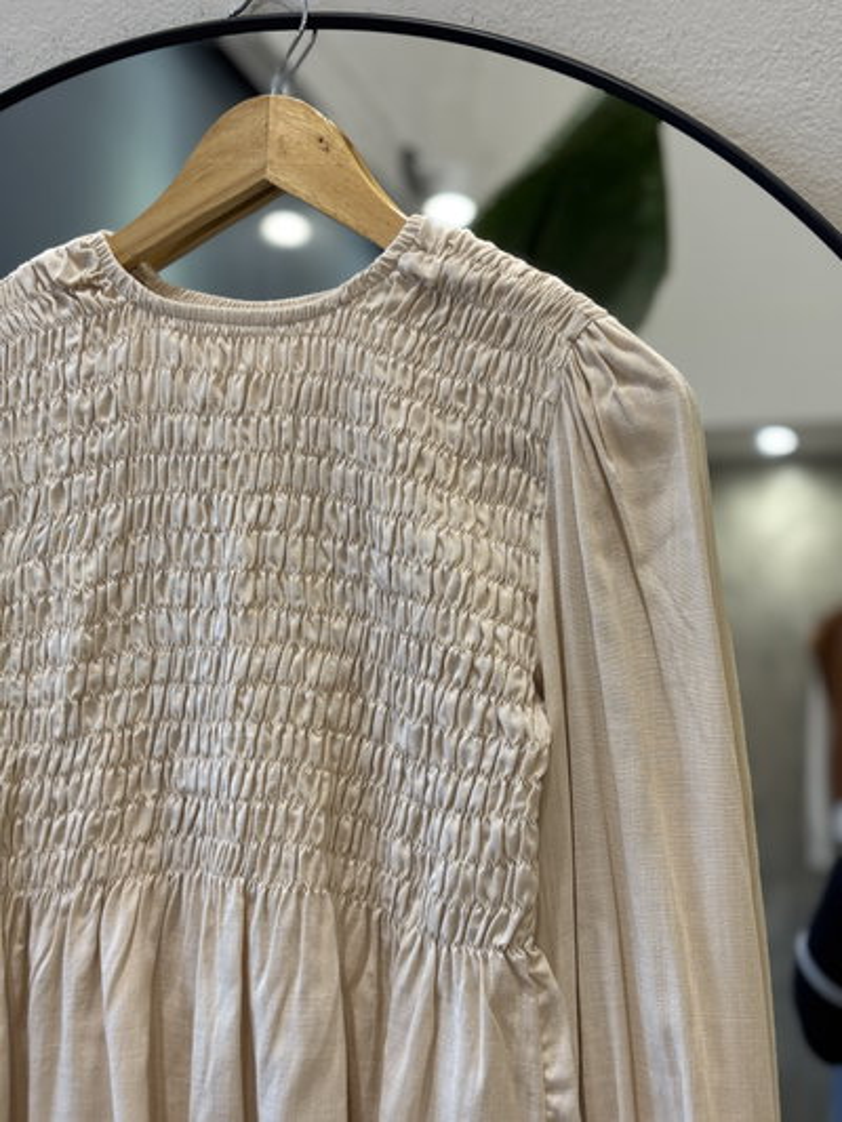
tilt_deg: -6.3
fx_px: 1686
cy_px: 561
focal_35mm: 52
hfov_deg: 28.0
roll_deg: +2.4
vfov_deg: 36.8
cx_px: 421
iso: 50
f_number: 1.6
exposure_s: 1/50
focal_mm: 5.96
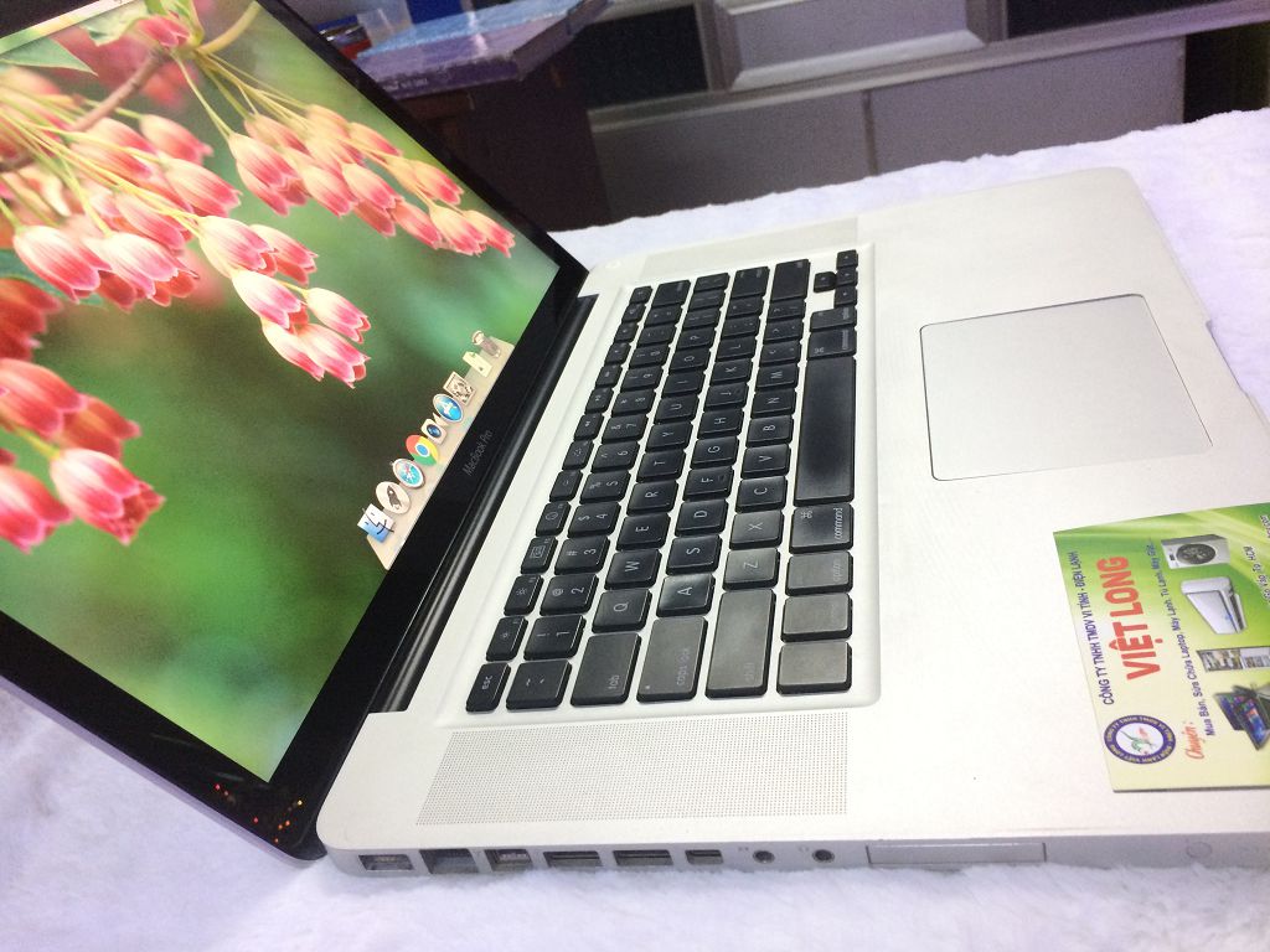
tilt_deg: -30.2
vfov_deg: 48.2
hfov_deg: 61.7
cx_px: 635
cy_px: 476
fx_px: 1064
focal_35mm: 29
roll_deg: +15.4
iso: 160
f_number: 2.2
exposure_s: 1/33
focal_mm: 4.15
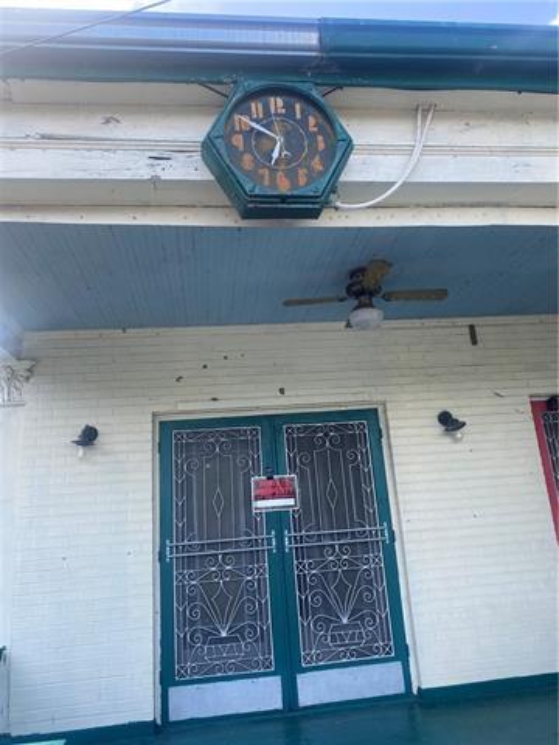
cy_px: 372
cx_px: 280
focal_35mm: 26
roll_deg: +3.8
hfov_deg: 53.1
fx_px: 560
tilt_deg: +15.2
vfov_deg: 67.3
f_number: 1.8
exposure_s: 1/326
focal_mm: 4.25
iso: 32
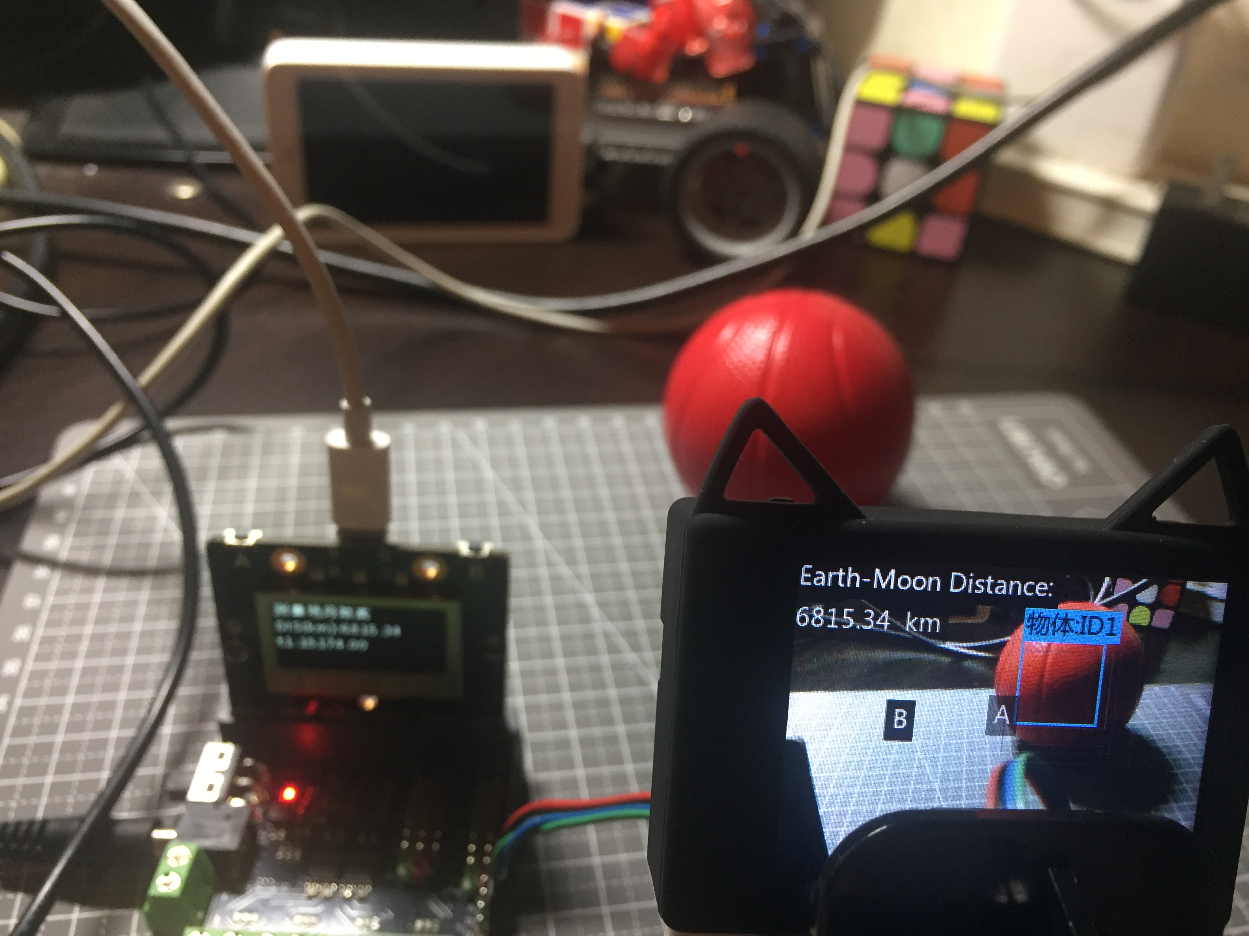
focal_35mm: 29
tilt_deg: -35.7
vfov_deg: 48.2
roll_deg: -7.8
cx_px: 624
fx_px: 1046
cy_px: 468
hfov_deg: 61.7
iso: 160
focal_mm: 4.15
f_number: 2.2
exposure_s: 1/33
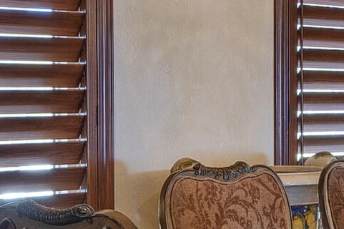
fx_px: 1280
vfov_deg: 10.2
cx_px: 571
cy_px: 99
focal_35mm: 134
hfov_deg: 14.0
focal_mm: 23
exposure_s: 1/1.67
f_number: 8
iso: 100
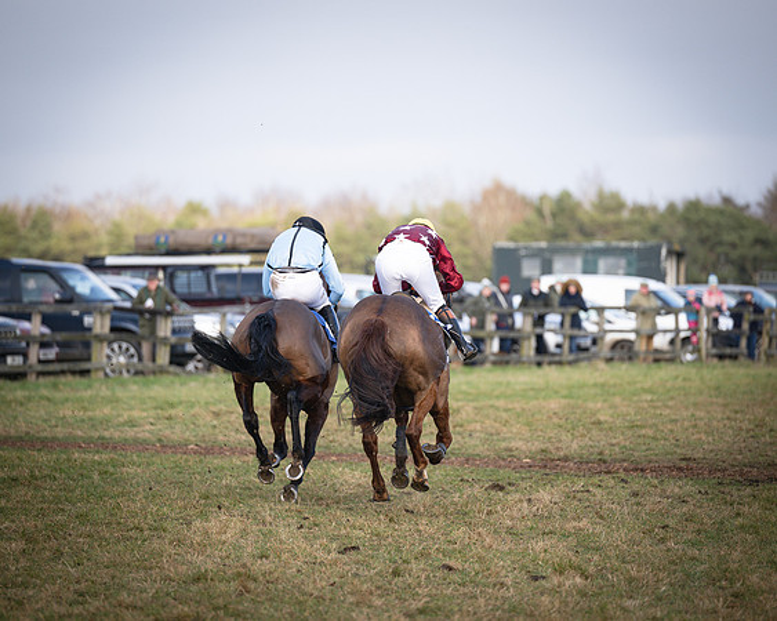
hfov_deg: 7.1
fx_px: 6267
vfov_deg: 5.7
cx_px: 374
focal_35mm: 273
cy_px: 275
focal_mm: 200
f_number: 2.8
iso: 400
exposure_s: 1/1600
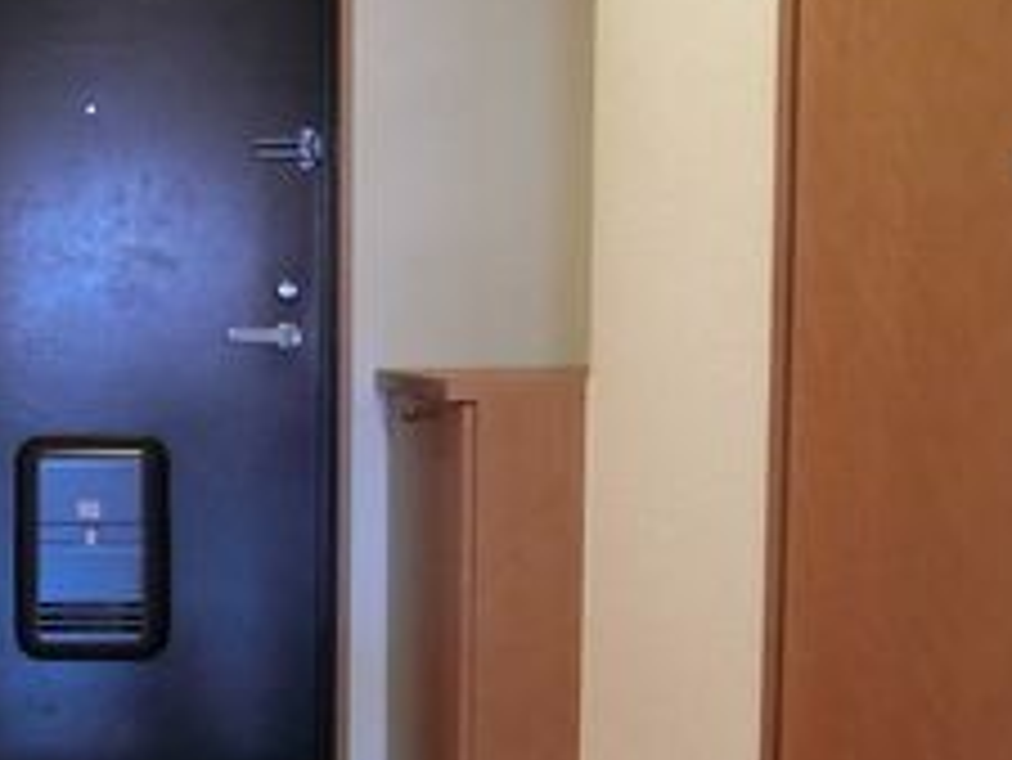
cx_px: 135
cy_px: 472
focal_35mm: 54
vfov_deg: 27.0
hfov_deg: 33.9
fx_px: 1580
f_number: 2.7
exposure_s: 1/30
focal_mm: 4.06
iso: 640
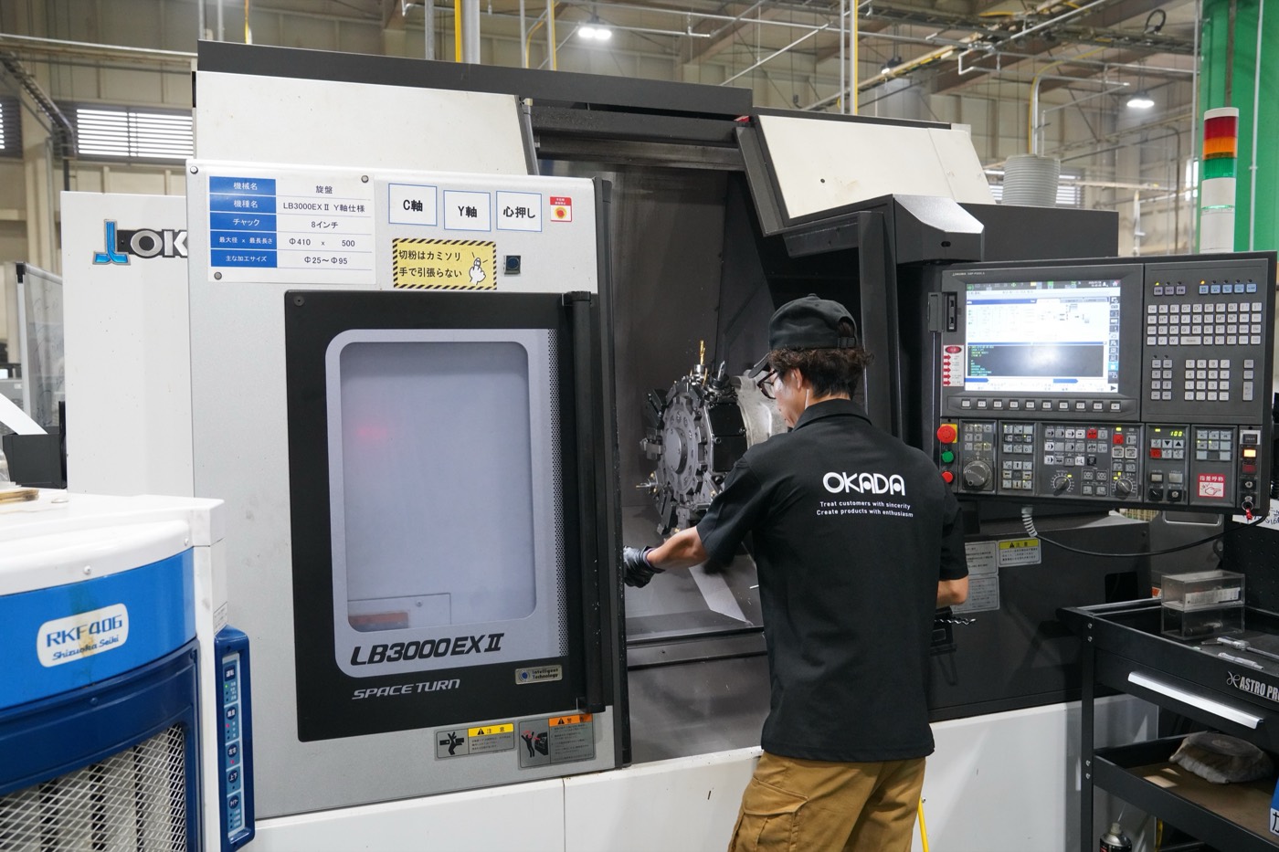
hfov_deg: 61.9
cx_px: 640
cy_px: 426
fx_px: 1066
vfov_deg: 43.6
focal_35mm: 30
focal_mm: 30
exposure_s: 1/100
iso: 4000
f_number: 5
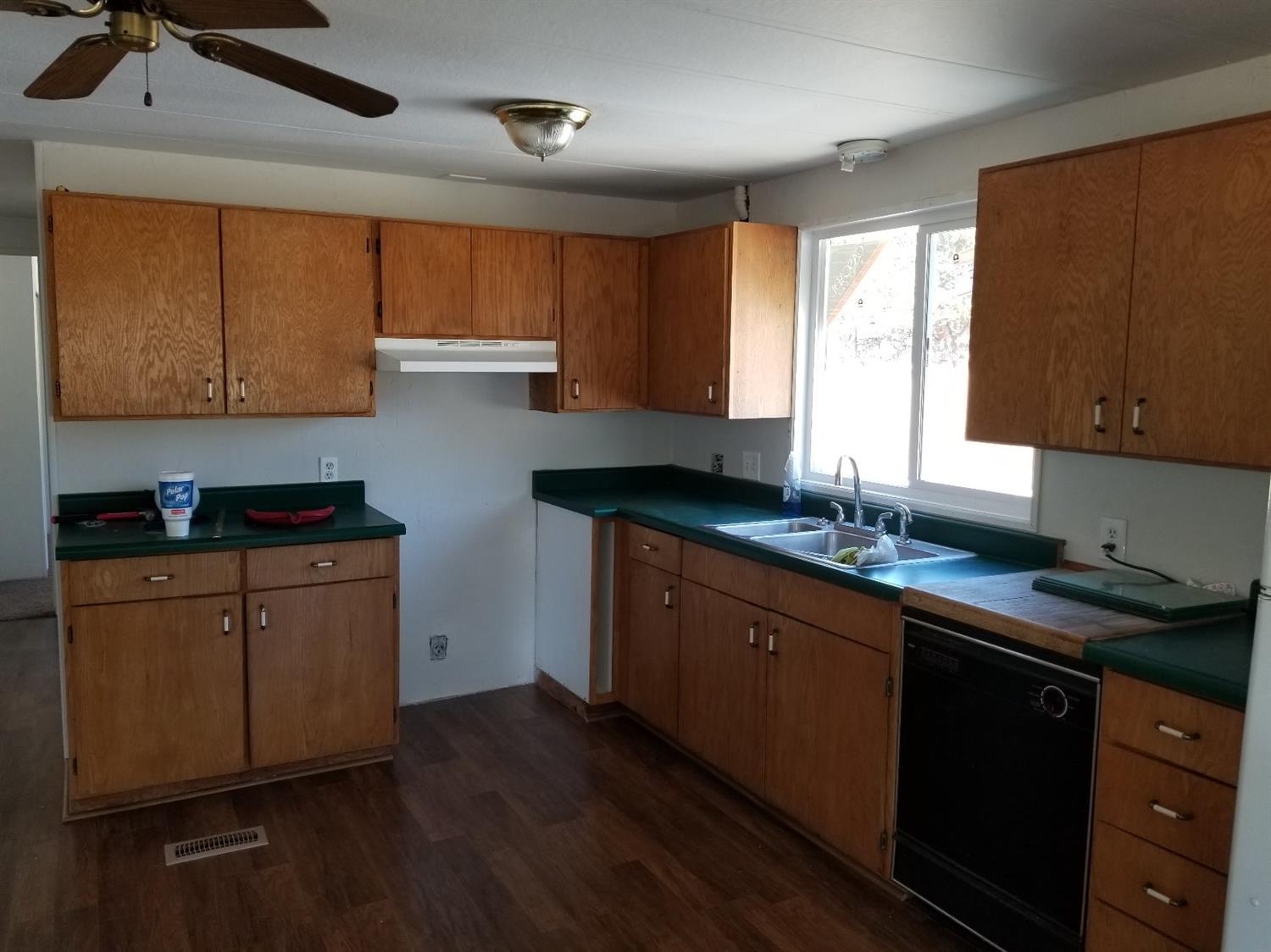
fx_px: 954
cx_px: 636
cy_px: 476
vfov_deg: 53.0
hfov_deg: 67.3
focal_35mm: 26
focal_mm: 4.25
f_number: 1.7
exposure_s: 1/60
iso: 64
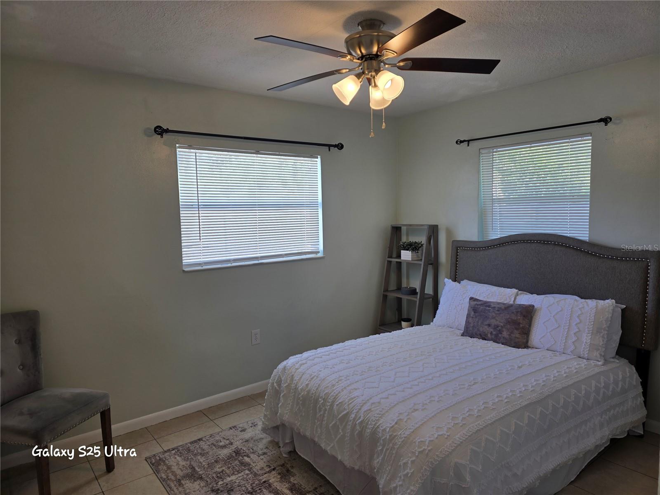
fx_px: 439
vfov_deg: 58.9
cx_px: 330
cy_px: 248
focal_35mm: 23
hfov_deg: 73.9
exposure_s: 1/120
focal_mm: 6.3
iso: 32
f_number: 1.7
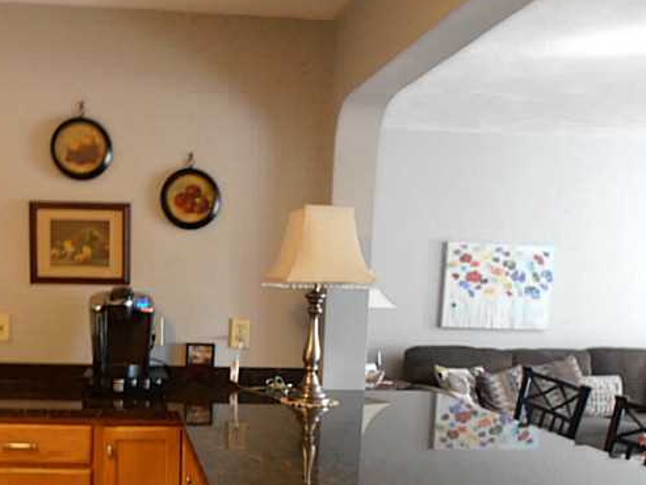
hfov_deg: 46.4
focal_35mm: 39
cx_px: 176
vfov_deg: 35.7
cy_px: 382
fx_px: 728
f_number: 3
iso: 125
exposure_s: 1/5
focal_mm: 4.2
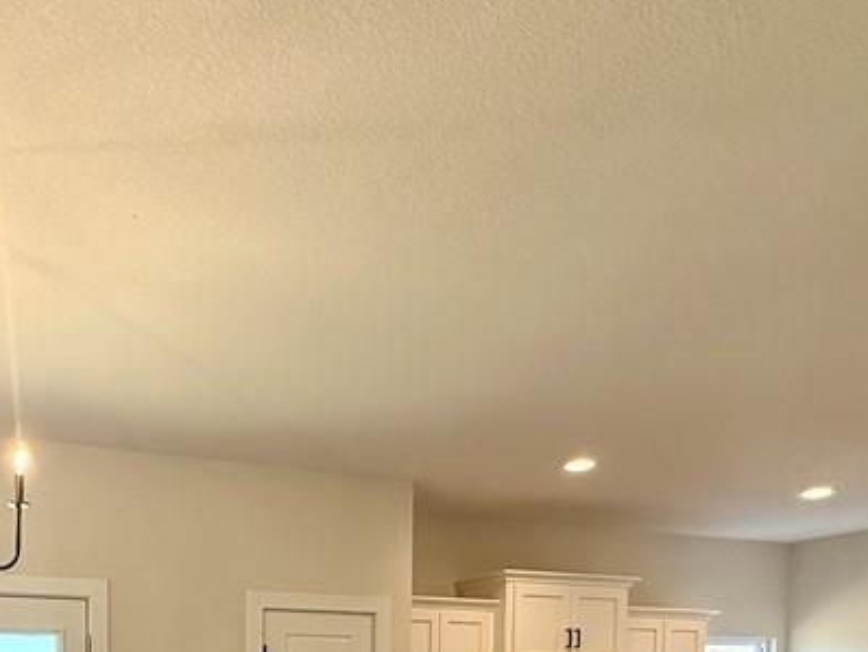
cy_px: 787
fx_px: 903
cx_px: 185
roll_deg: -0.6
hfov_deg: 48.7
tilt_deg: -4.4
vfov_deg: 32.6
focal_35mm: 36
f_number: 2.2
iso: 80
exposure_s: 1/120
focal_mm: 2.22
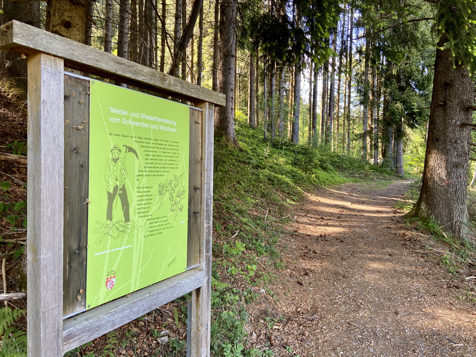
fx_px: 358
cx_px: 238
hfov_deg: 67.3
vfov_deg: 53.1
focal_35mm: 26
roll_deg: -0.7
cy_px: 178
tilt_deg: -1.7
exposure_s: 1/121
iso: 64
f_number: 1.8
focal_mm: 4.25
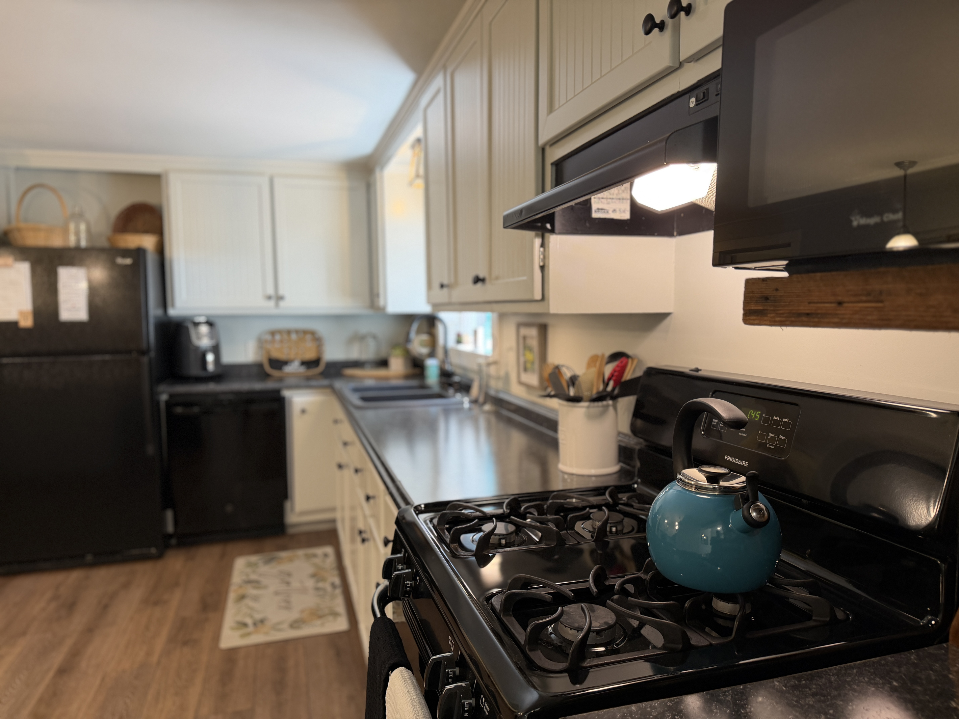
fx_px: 665
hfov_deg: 71.6
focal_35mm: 24
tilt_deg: -4.8
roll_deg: +0.7
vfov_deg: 56.8
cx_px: 480
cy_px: 360
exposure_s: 1/60
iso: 160
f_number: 1.78
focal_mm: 6.76
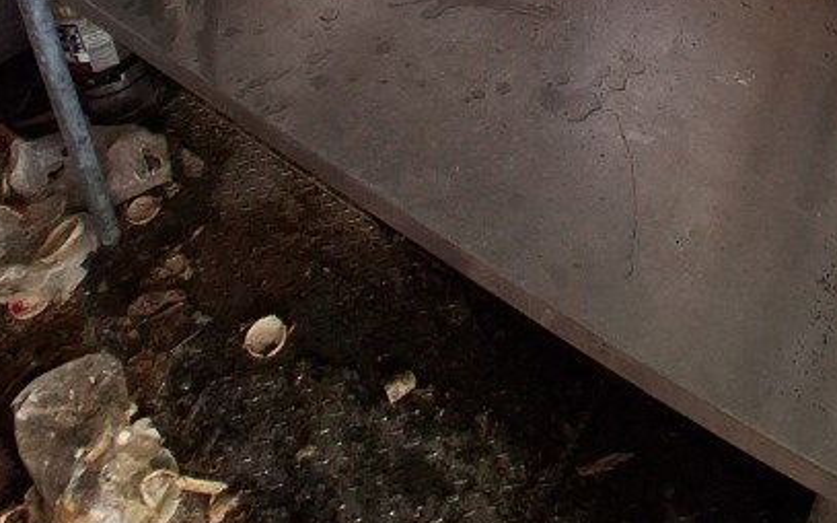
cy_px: -265
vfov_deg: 25.9
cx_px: 594
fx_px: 821
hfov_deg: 52.4
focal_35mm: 36
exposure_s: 1/40
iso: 320
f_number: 2.2
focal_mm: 1.4
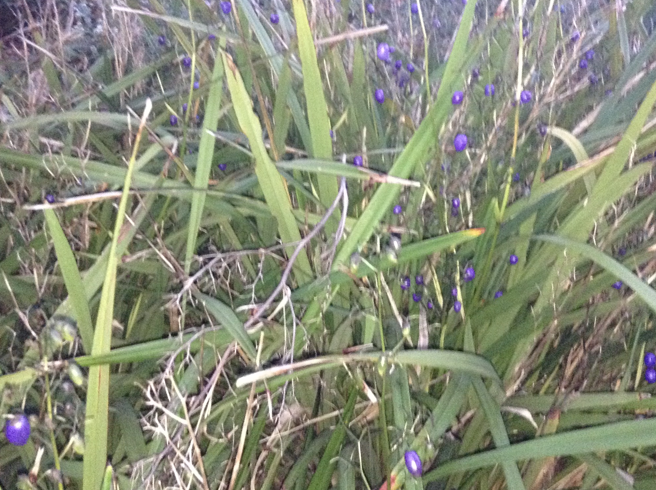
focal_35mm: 43
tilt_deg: -1.3
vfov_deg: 33.4
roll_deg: +3.1
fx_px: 814
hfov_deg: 43.9
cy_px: 185
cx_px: 339
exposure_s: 1/17
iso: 400
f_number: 2.4
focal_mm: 3.3
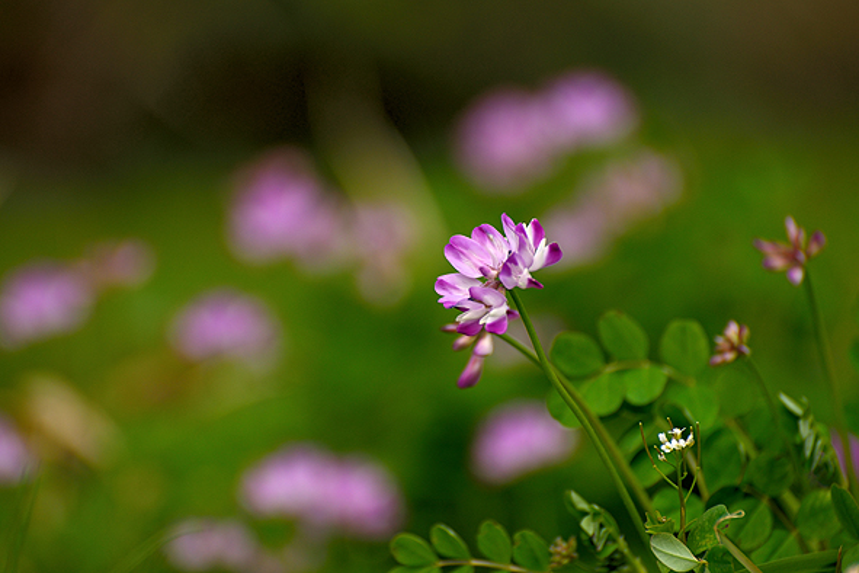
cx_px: 430
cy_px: 286
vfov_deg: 5.7
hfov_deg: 8.6
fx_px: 5726
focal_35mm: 240
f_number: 8
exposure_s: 1/500
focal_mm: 240
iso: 250
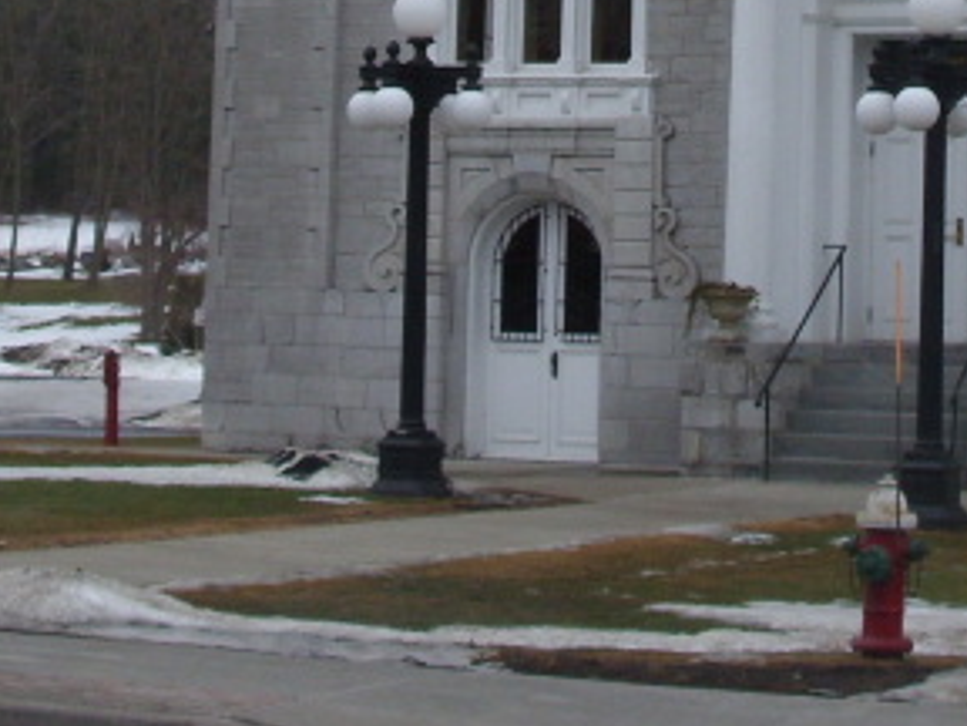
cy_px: -424
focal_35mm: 135
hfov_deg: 14.6
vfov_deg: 10.5
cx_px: 641
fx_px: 3771
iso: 50
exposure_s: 1/209
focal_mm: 6.3
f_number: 4.9
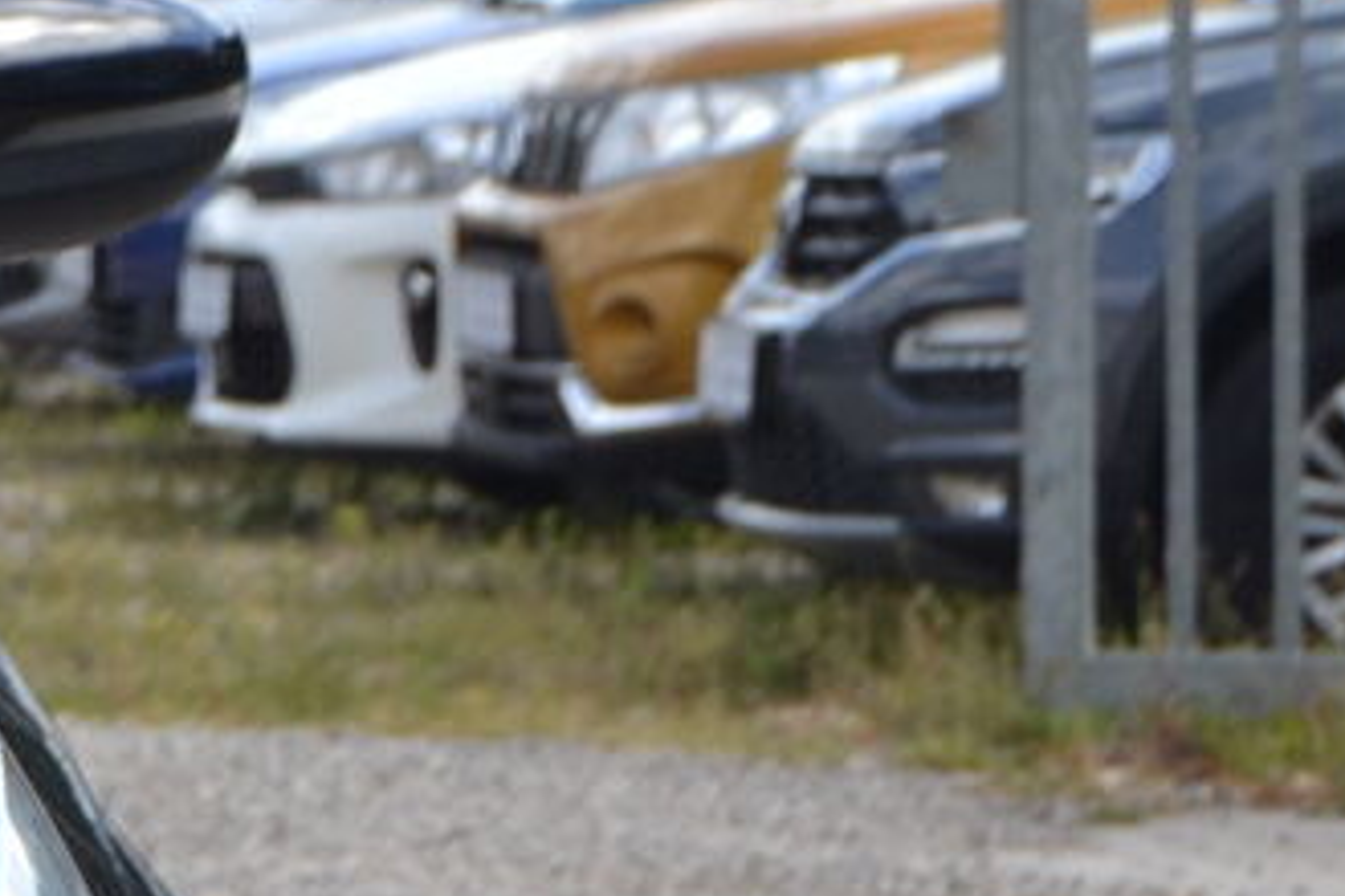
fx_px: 11095
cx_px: -2254
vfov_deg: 4.6
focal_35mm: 297
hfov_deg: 6.5
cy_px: 982
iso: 100
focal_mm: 34
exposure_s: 1/200
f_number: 7.1
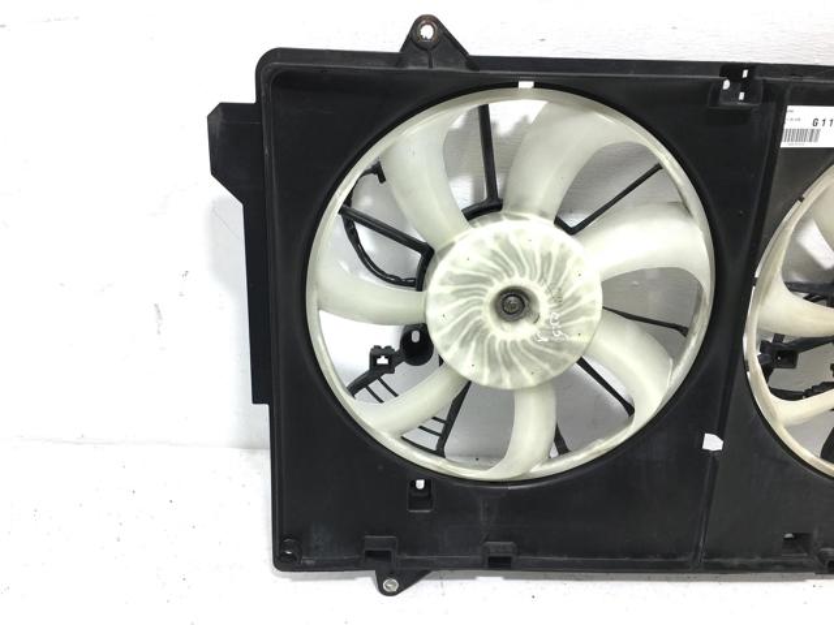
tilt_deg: -32.6
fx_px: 699
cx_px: 417
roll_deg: -3.0
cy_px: 312
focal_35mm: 29
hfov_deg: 61.7
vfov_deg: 48.2
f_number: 2.2
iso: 25
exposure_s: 1/140
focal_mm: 4.15
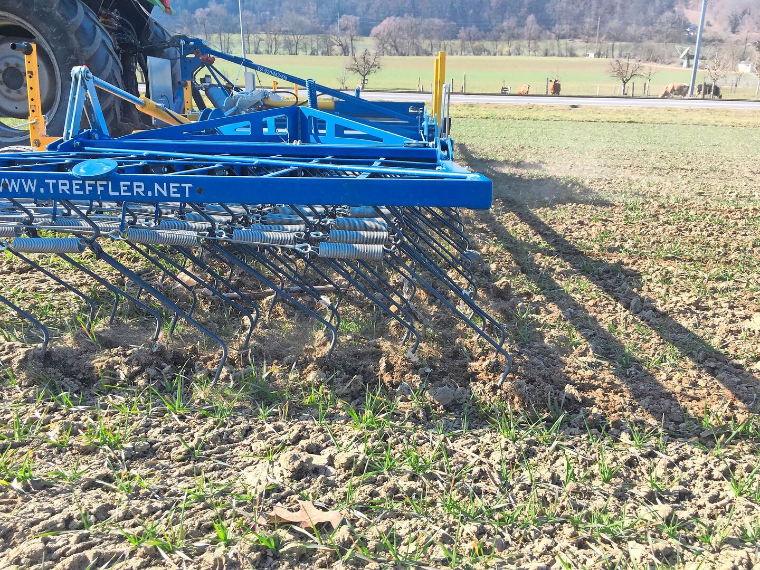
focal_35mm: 29
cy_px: 285
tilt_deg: -22.0
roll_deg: -1.3
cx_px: 380
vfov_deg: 48.2
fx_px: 637
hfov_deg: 61.7
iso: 25
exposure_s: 1/582
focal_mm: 4.15
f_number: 2.2
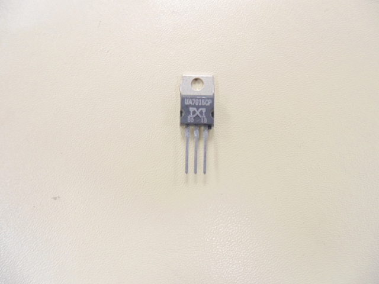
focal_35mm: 22
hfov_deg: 76.4
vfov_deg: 61.1
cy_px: 142
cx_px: 190
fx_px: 241
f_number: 3.1
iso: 400
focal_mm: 4
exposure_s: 1/30
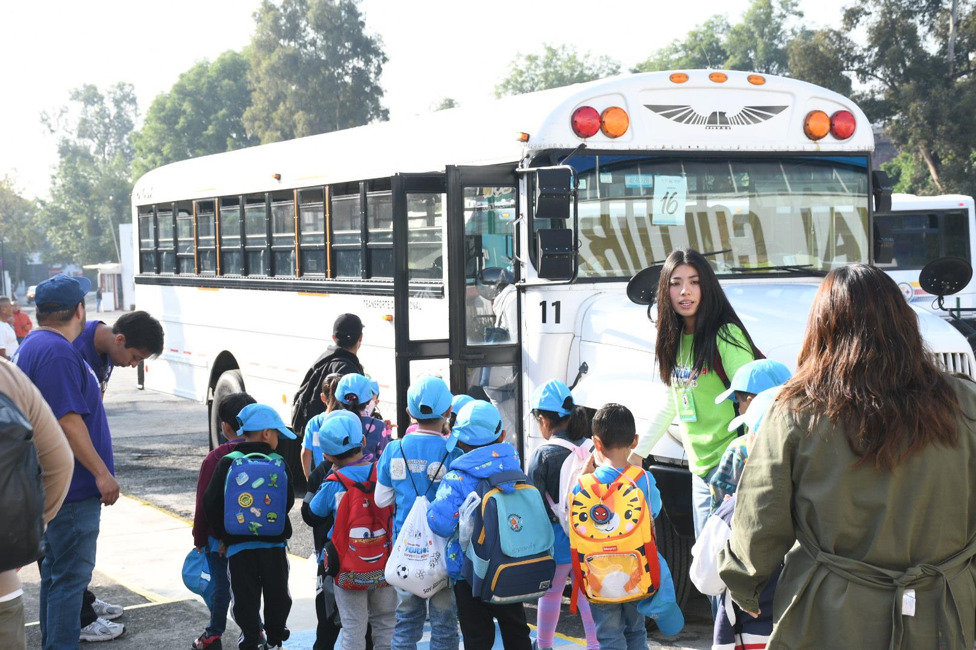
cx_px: 488
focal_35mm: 60
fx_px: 1627
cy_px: 325
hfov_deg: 33.4
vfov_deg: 22.6
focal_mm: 40
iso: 160
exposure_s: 1/125
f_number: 7.1
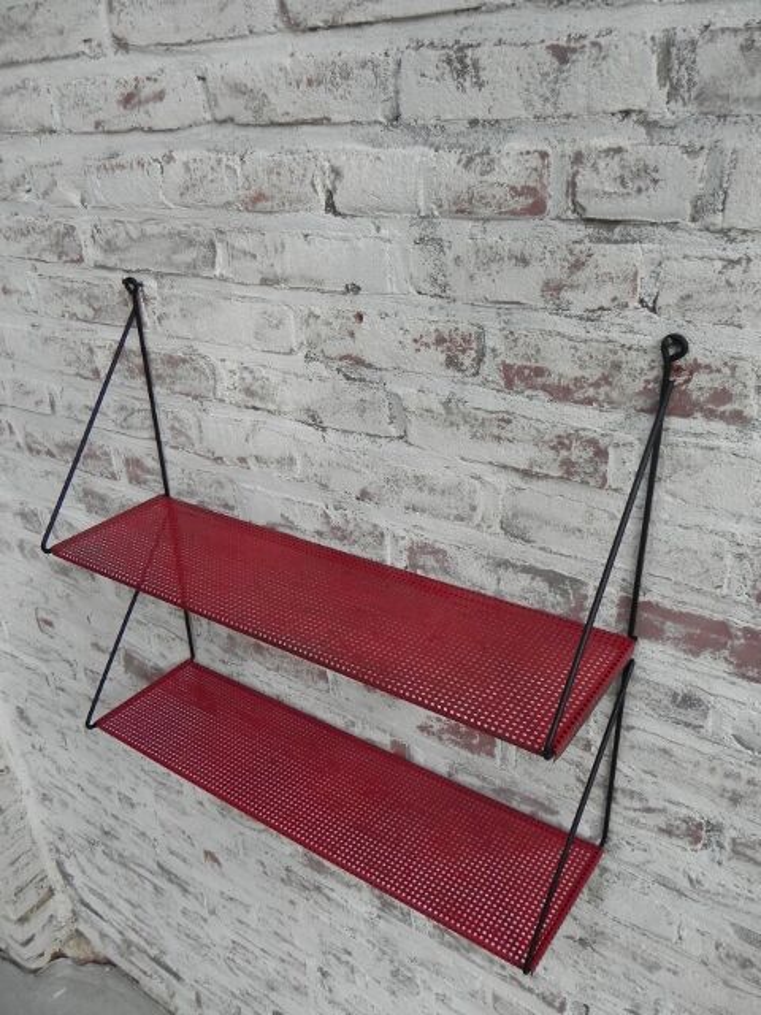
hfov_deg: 48.2
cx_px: 380
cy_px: 508
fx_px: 850
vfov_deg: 61.7
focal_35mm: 29
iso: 160
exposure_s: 1/54.8
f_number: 2.8
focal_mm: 5.2
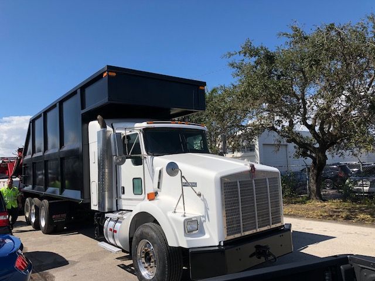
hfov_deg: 63.4
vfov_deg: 49.7
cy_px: 140
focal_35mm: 28
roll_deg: +3.3
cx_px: 188
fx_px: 303
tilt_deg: +3.8
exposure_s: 1/2558
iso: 20
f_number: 1.8
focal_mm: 4
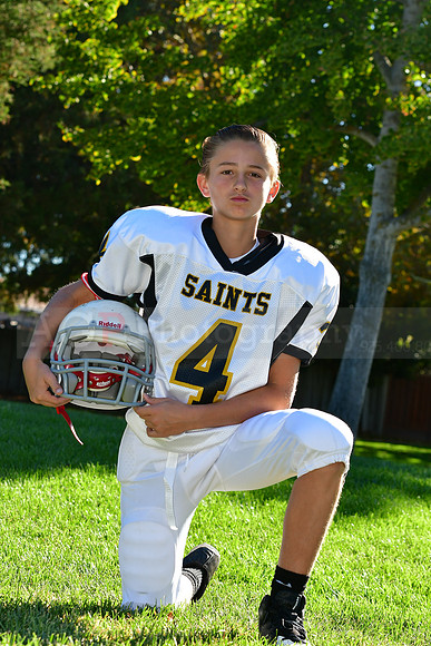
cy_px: 323
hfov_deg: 13.0
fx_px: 1884
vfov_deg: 19.5
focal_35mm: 105
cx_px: 216
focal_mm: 70
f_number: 6.3
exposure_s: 1/640
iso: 400
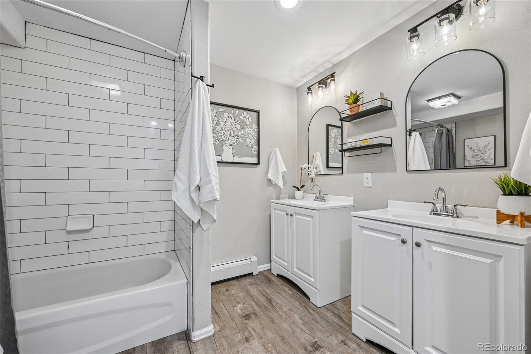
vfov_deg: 81.2
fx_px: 206
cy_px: 177
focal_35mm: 14
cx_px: 266
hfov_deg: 104.3
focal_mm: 14
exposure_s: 1/13
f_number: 9
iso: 400
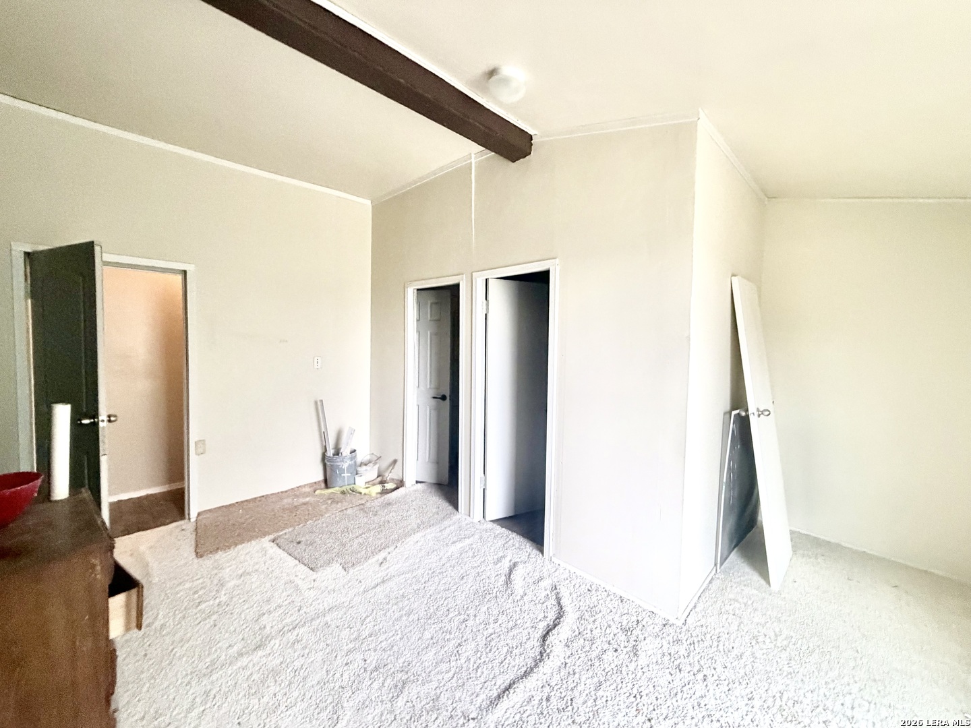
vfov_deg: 85.7
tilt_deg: +1.8
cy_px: 364
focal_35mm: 14
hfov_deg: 102.1
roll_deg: -1.8
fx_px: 393
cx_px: 486
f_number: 2.2
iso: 400
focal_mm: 2.22
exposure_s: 1/60
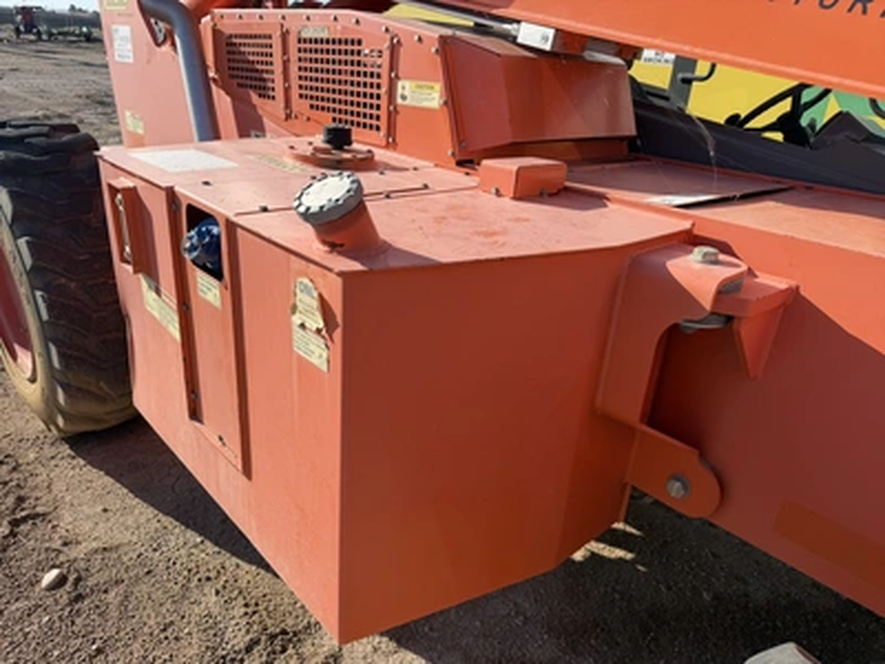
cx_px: 442
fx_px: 614
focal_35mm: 24
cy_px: 332
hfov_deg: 71.6
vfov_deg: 56.8
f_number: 1.78
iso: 80
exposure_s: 1/2907
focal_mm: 6.76
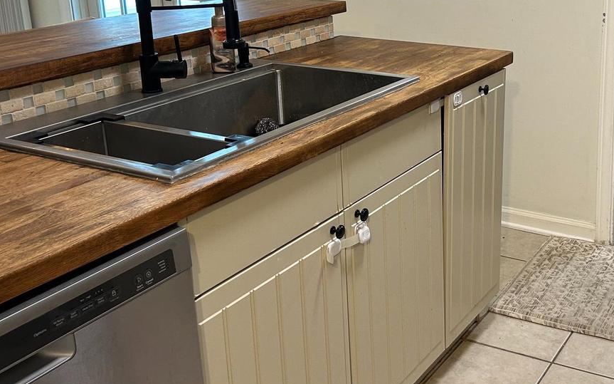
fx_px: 770
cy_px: 117
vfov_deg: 27.7
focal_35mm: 46
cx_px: 465
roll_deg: +0.9
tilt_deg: -15.5
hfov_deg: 42.1
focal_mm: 5.7
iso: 100
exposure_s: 1/60
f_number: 1.5
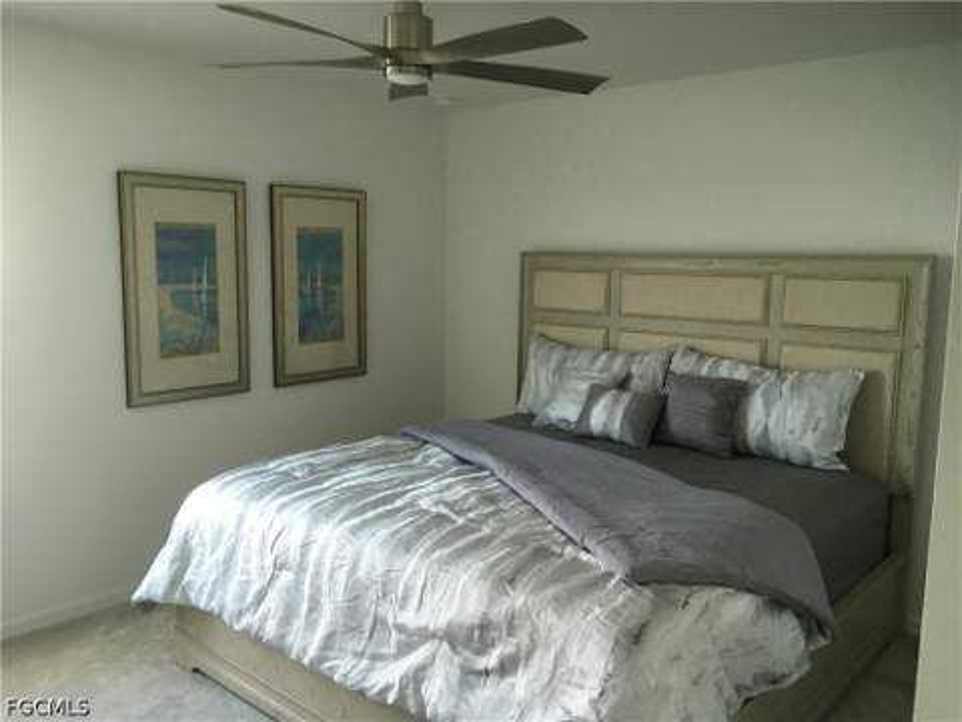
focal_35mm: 29
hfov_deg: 61.7
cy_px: 361
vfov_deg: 48.2
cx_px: 481
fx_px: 806
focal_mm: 4.15
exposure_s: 1/30
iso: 64
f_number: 2.2
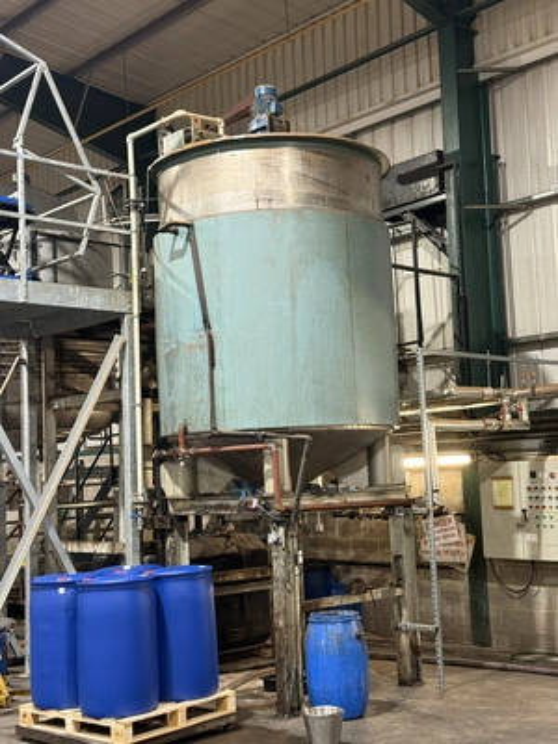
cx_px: 279
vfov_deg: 39.7
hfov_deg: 30.3
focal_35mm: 48
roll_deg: +3.3
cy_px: 372
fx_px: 1032
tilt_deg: +7.0
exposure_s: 1/33
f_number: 1.78
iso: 200
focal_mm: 6.76
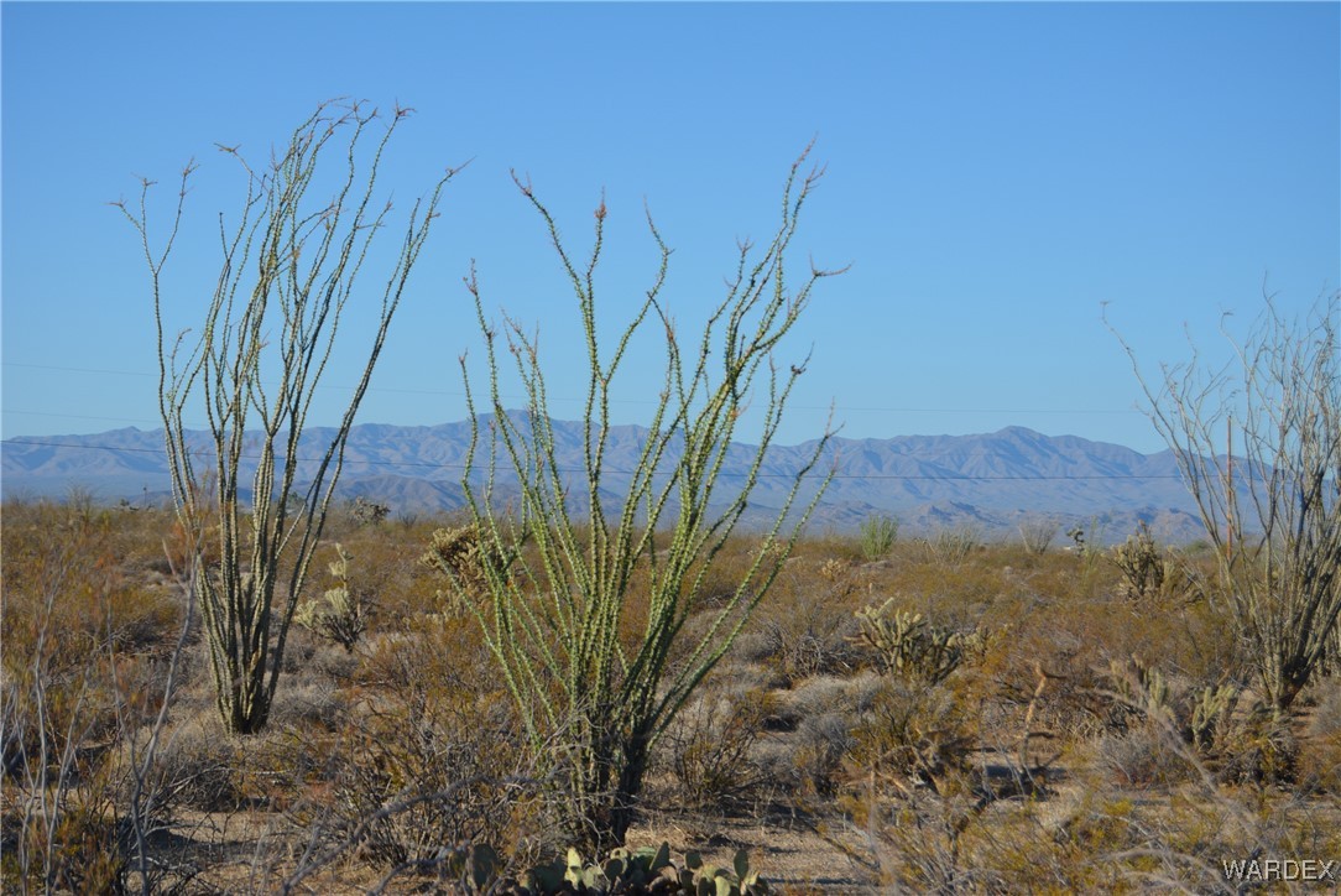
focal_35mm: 82
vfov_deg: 16.6
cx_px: 670
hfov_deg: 24.6
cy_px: 448
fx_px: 3075
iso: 400
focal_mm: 55
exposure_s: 1/1600
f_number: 6.3
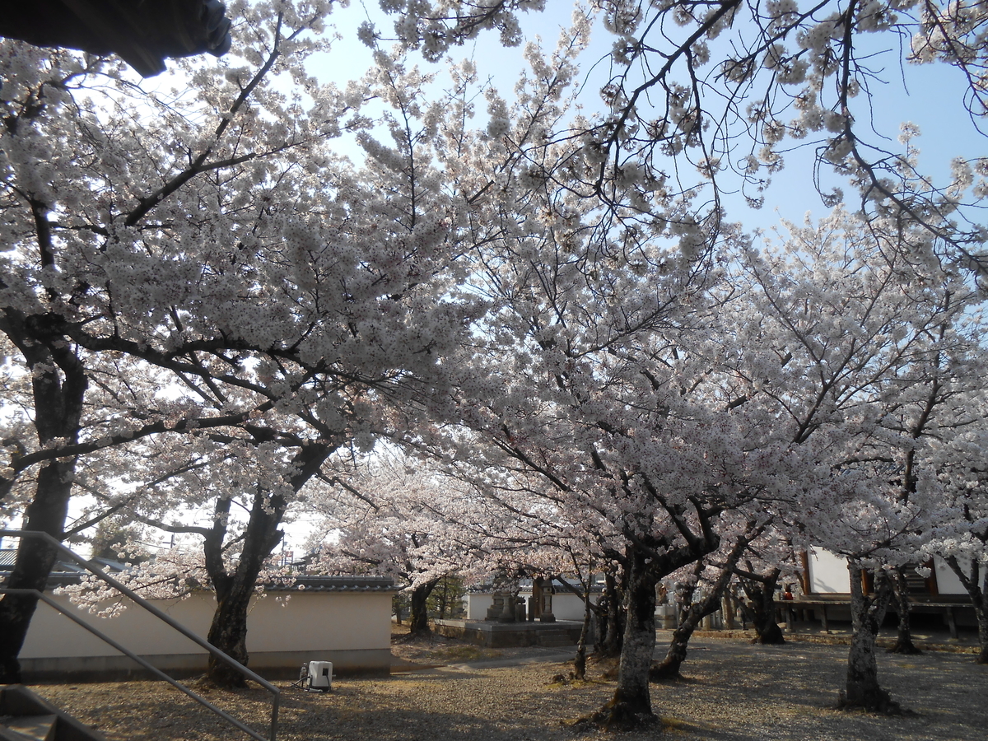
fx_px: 742
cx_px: 494
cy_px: 370
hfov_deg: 67.3
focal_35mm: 26
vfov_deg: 53.1
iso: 80
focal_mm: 4.6
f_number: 3.5
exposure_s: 1/640
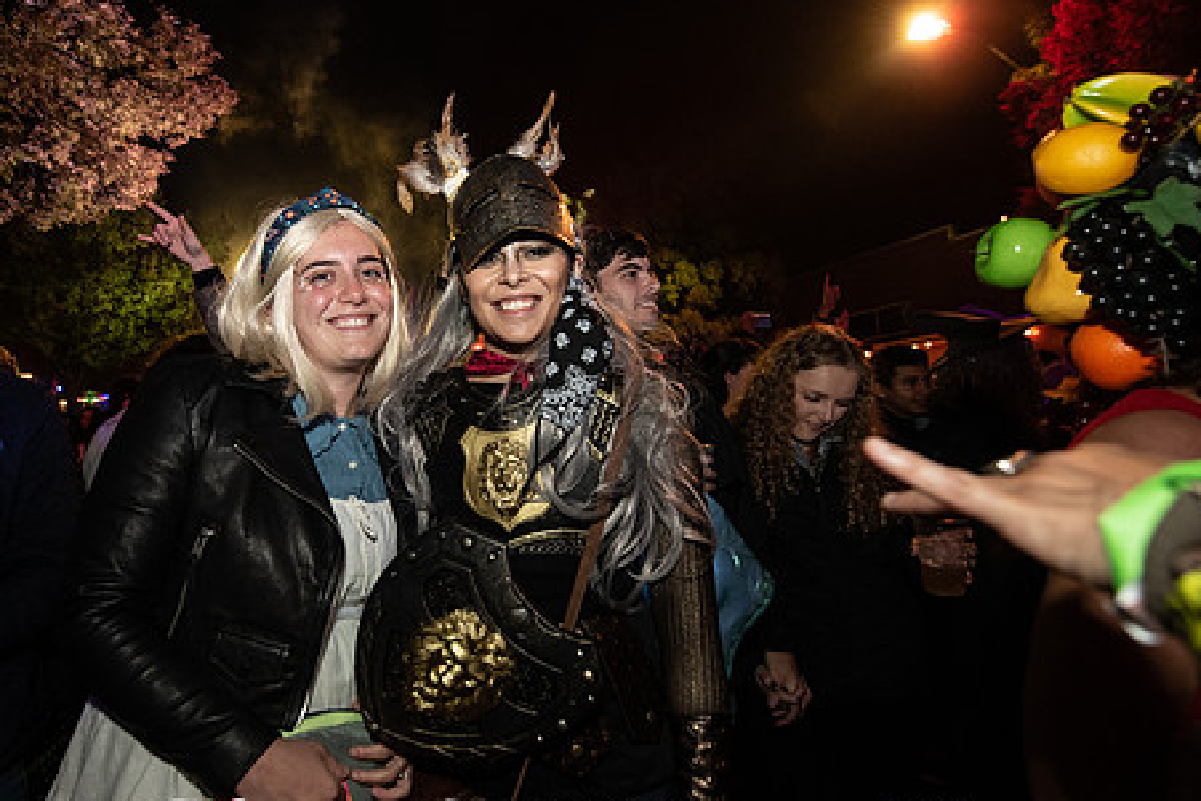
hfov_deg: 88.7
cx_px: 474
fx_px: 601
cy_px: 393
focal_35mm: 18
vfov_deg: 67.4
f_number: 3.5
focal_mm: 14
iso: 2000
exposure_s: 1/60
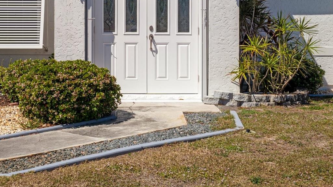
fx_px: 620
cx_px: 146
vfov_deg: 17.0
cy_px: 29
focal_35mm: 70
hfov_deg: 30.0
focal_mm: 28.5
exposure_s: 1/160
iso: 100
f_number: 8
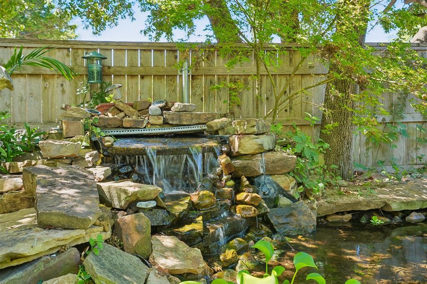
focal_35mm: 35
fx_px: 415
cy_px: 142
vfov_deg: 37.9
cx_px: 214
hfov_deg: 54.4
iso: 200
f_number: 8
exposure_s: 1/13
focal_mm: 25.7
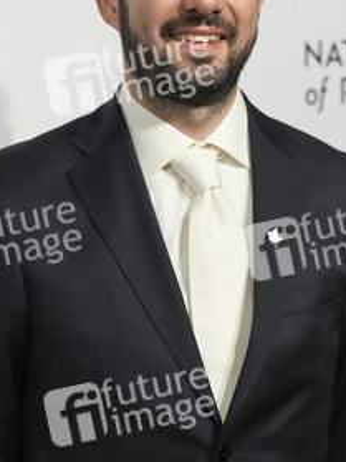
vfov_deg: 14.3
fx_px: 1841
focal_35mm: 138
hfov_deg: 10.7
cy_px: 159
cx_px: 178
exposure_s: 1/400
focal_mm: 100
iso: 10000
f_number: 5.6
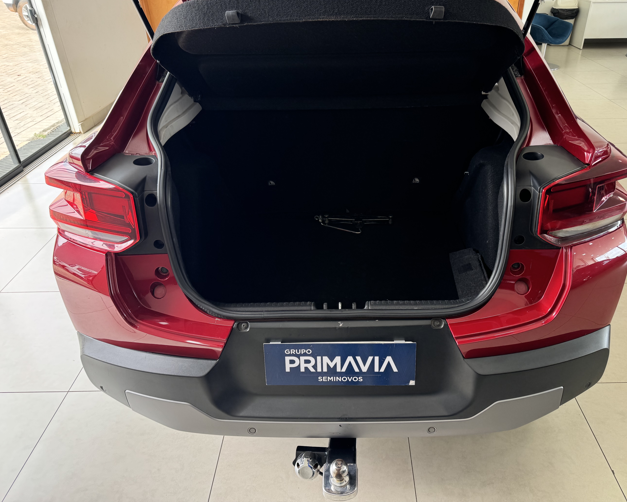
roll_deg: +1.0
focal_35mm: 26
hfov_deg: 65.9
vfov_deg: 54.9
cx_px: 347
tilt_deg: -31.7
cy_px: 243
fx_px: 482
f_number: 1.78
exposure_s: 1/121
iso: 64
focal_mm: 6.76
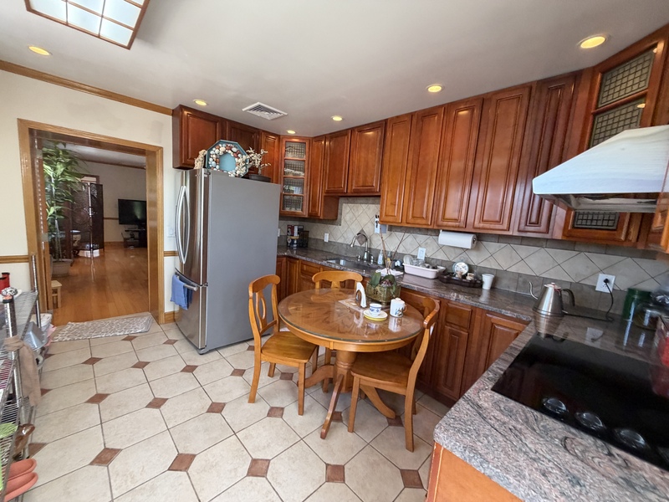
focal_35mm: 14
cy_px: 251
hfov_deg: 102.1
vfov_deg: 85.7
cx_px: 334
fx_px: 271
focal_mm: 2.22
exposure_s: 1/119
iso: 320
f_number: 2.2
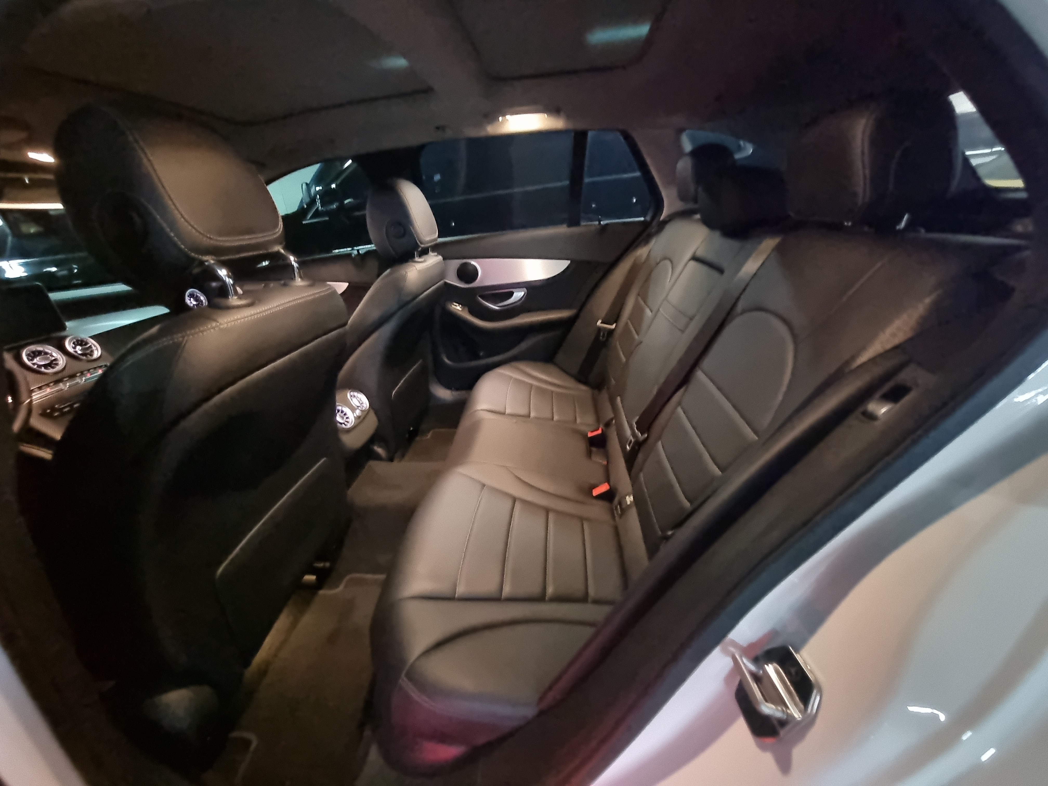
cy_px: 393
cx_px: 524
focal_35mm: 13
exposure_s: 1/24
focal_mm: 2.2
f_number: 2.2
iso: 2500
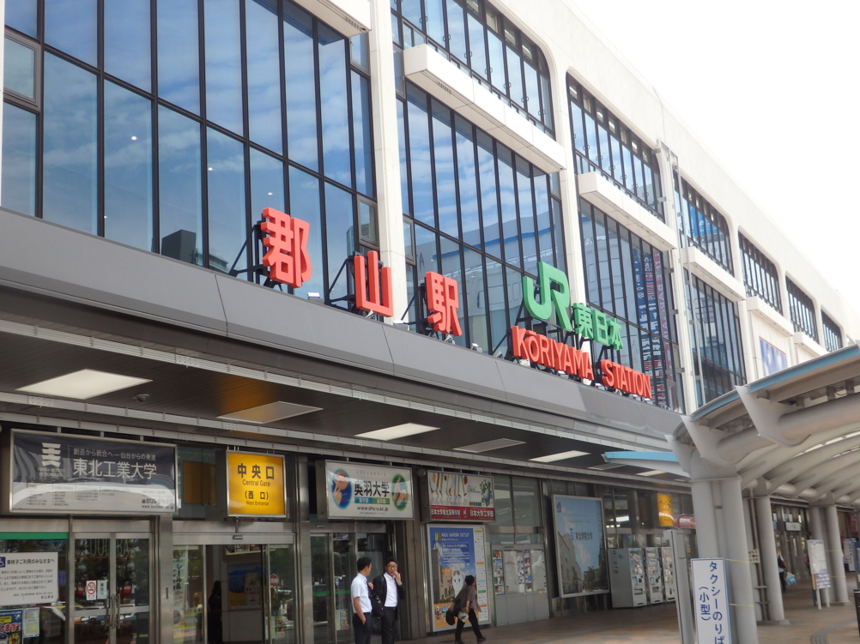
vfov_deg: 31.5
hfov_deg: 41.2
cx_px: 437
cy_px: 322
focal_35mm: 46
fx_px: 1143
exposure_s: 1/400
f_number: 3.8
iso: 125
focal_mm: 8
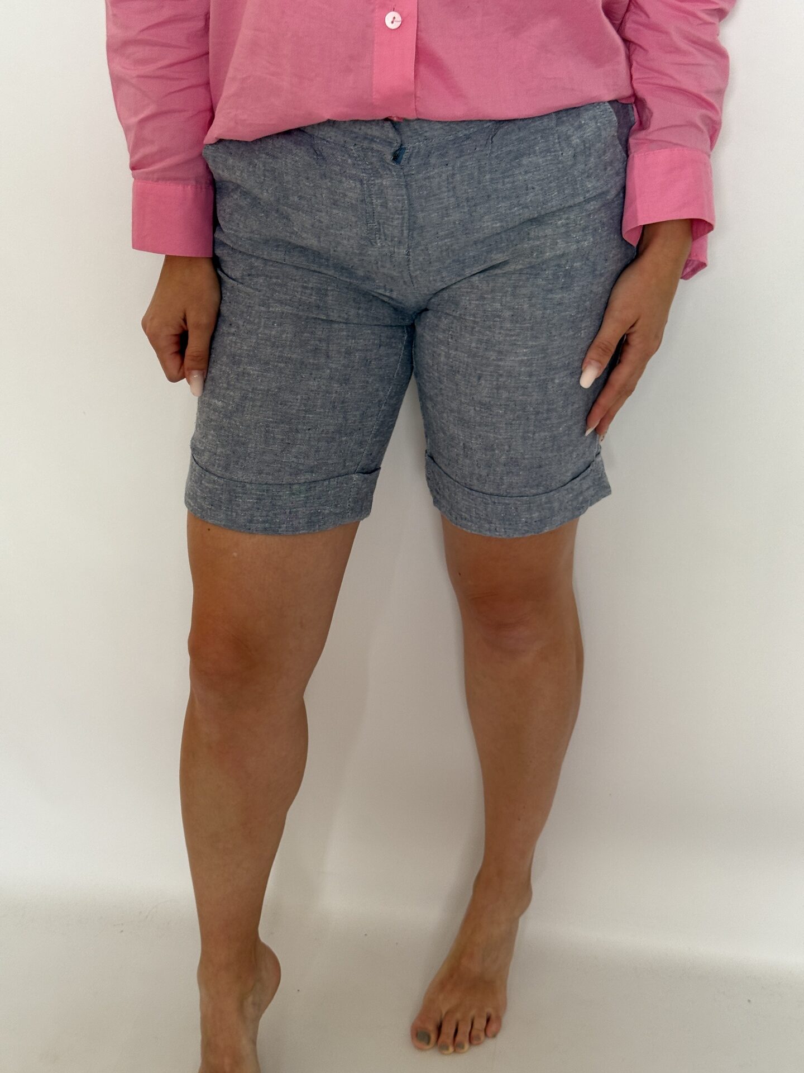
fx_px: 1486
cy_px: 536
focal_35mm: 48
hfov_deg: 30.3
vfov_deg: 39.7
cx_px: 402
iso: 100
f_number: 1.78
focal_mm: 6.76
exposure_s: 1/73
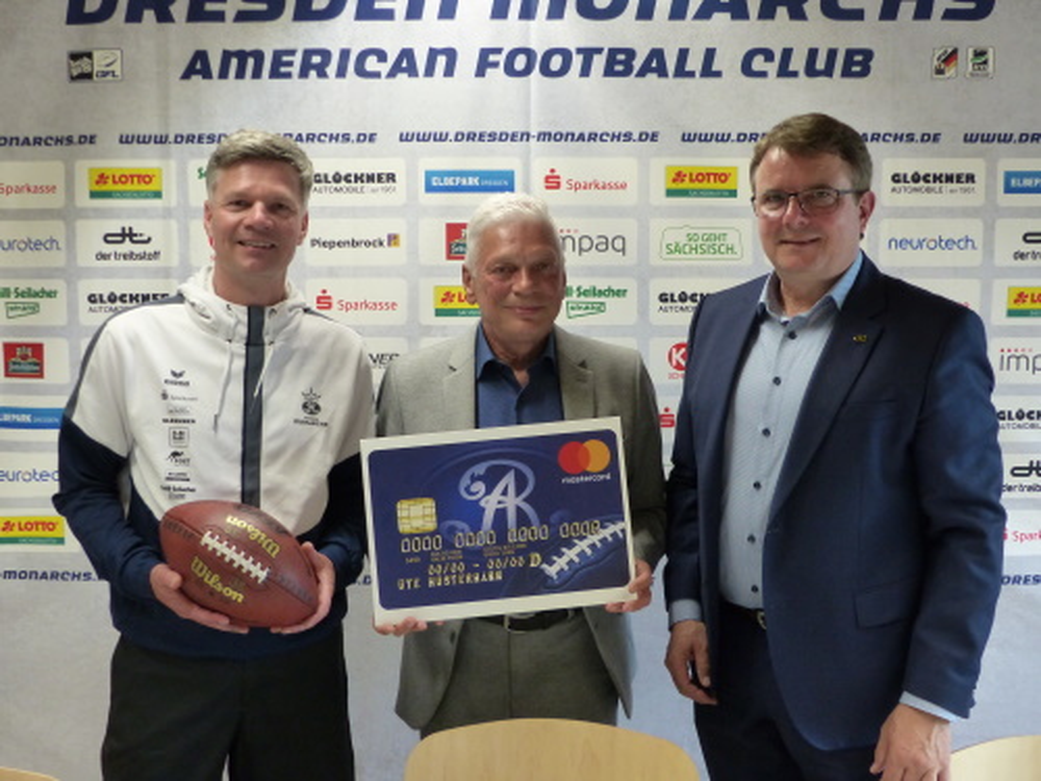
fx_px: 1083
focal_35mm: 36
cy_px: 390
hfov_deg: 51.4
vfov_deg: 39.7
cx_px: 520
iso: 500
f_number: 2.8
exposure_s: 1/125
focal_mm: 6.4
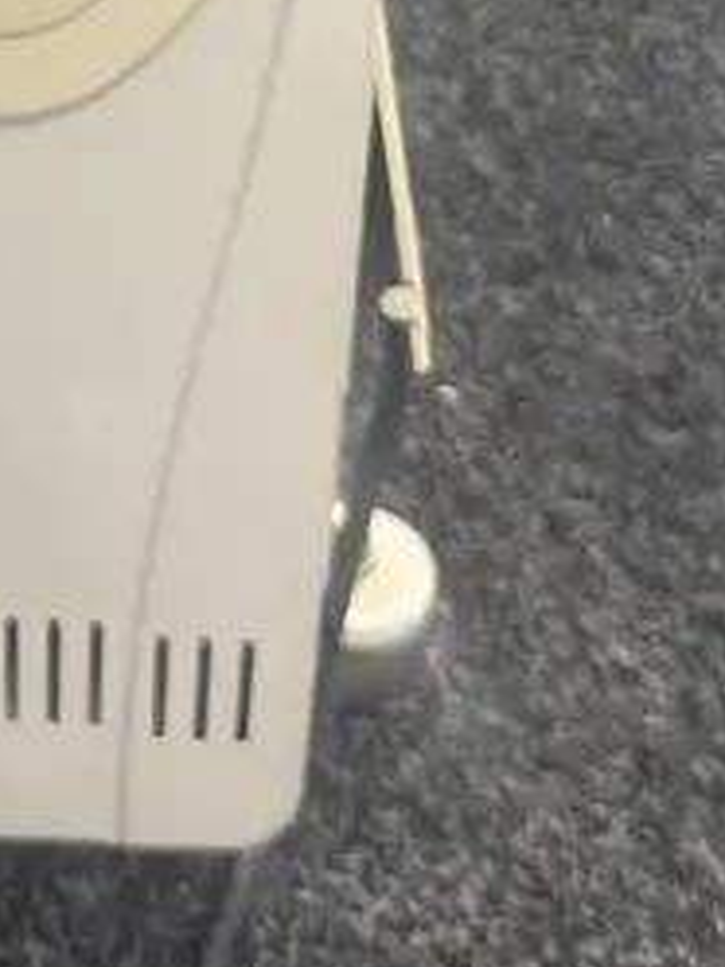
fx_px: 2765
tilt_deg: -31.2
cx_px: -74
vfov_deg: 17.3
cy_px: -597
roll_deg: +0.2
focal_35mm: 99
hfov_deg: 14.6
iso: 320
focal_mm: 6.86
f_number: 1.78
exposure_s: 1/50
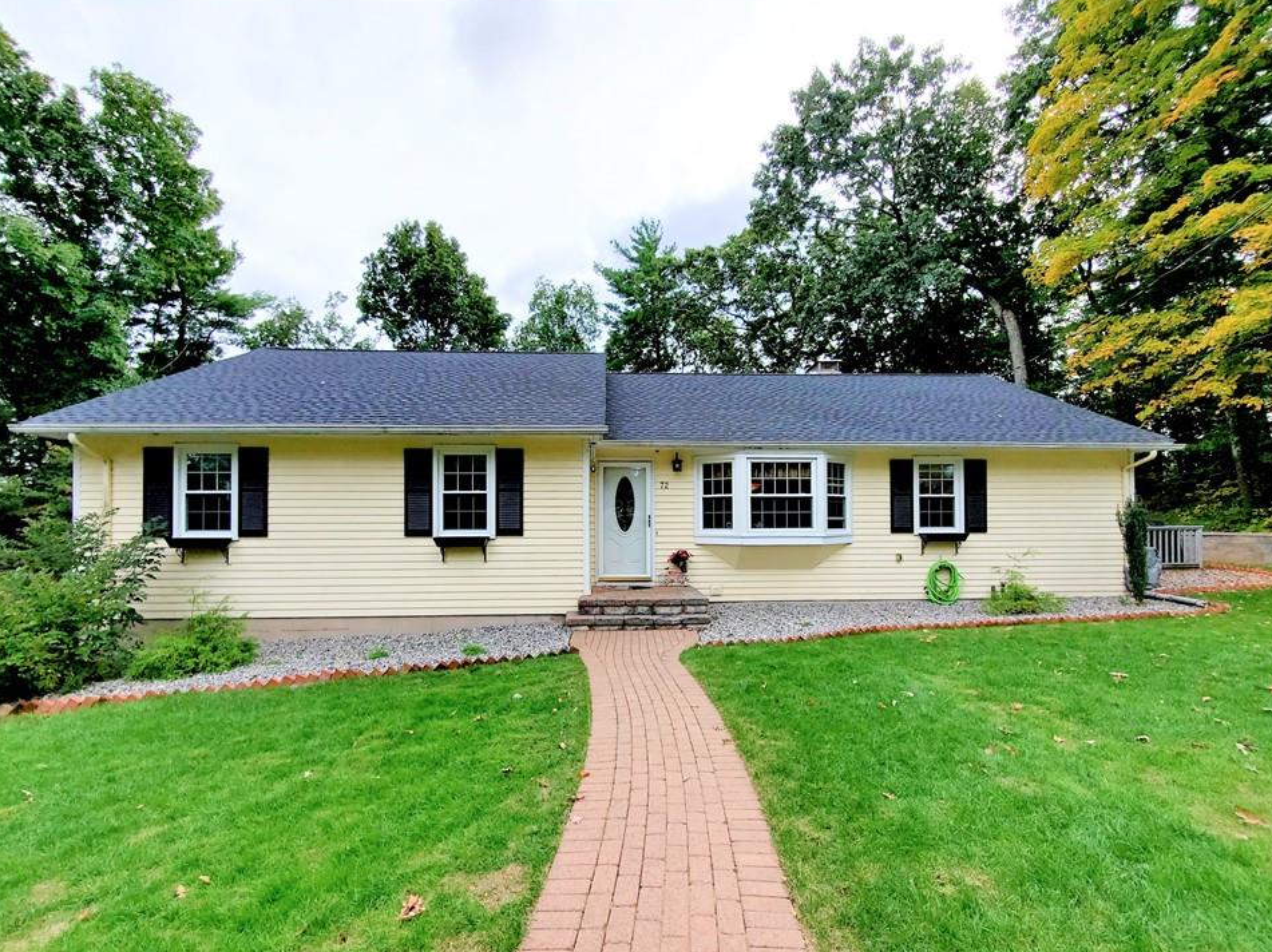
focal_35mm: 14
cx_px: 638
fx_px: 514
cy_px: 503
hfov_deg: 102.1
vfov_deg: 85.5
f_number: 2.2
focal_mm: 1.8
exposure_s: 1/625
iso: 50
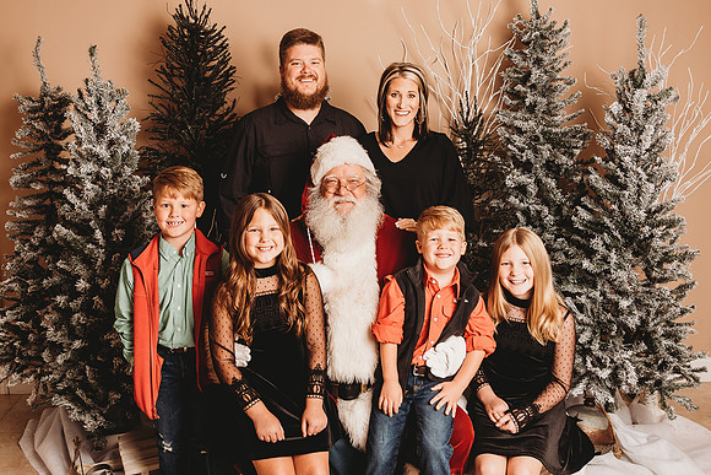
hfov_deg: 51.2
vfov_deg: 35.4
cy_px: 199
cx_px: 316
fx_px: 741
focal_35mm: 38
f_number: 4
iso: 100
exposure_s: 1/160
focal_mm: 24
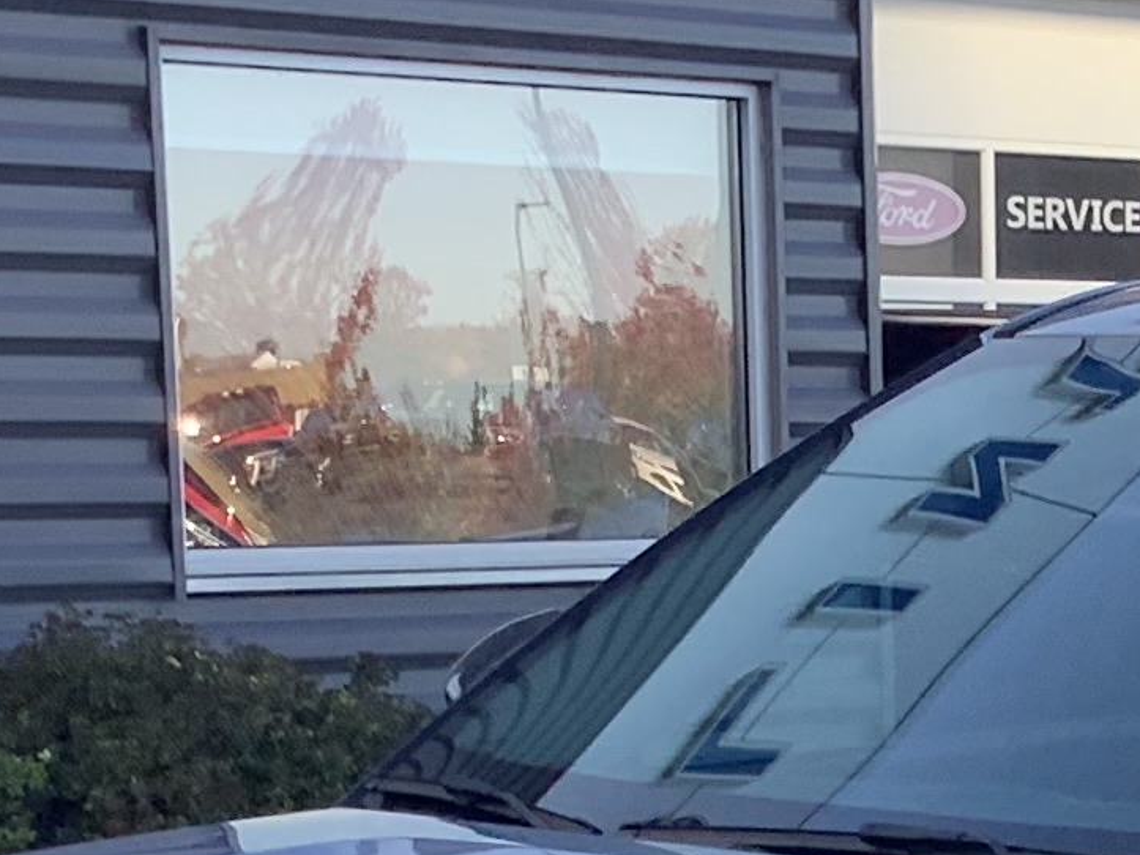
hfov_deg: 13.7
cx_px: 1405
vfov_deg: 10.2
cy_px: 1316
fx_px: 4610
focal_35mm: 140
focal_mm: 3.3
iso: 25
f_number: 2.4
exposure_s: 1/171
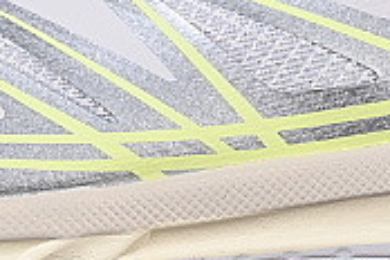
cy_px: -58
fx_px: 5037
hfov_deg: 4.4
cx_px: 186
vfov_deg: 3.0
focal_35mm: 465
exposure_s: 1/80
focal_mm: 50
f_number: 8
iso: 160
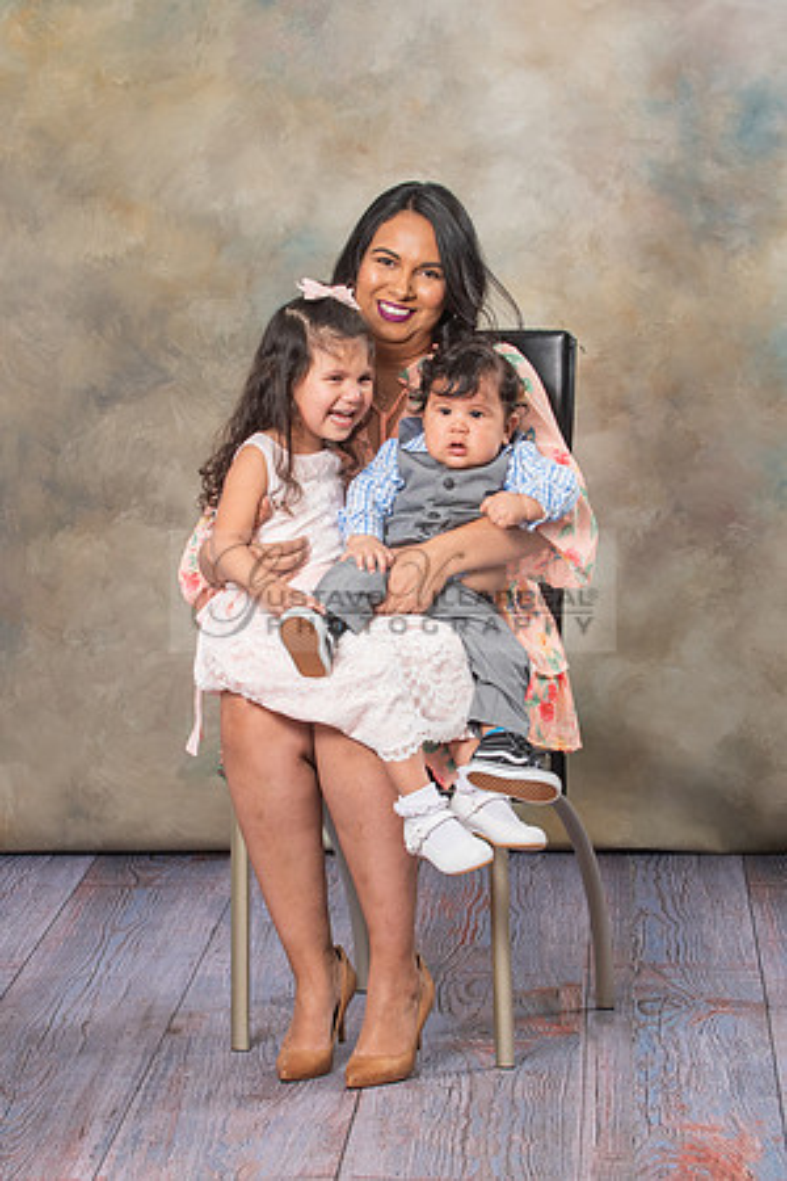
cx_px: 394
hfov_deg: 10.1
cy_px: 590
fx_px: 4470
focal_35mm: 136
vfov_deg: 15.0
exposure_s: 1/125
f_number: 5.6
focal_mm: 70
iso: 200
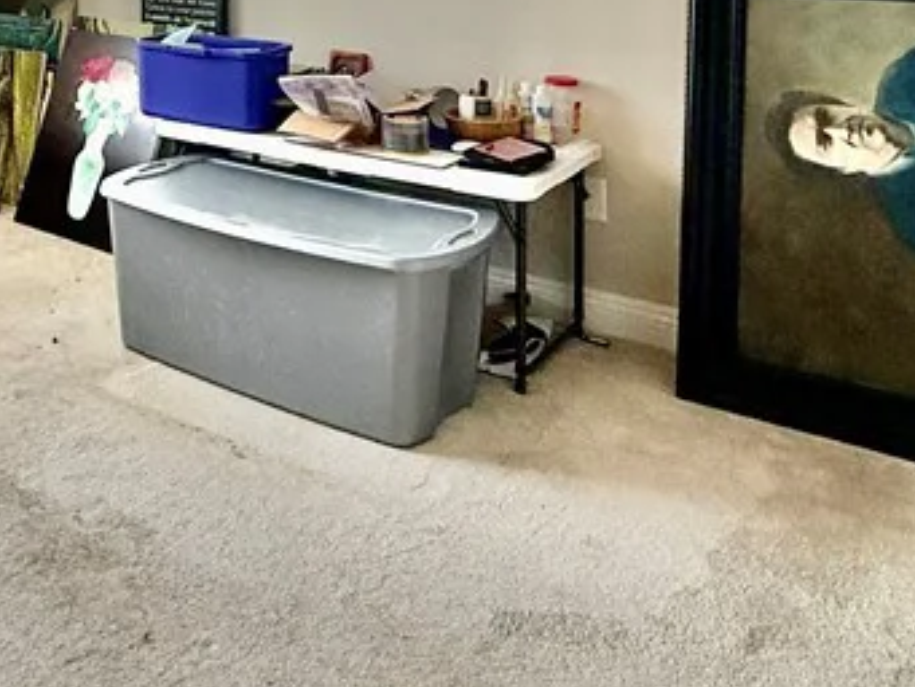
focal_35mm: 42
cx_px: 169
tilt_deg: +0.2
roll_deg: -0.1
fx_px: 1111
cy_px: -113
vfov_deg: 30.0
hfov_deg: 42.5
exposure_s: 1/99
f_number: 2.2
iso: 160
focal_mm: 2.22
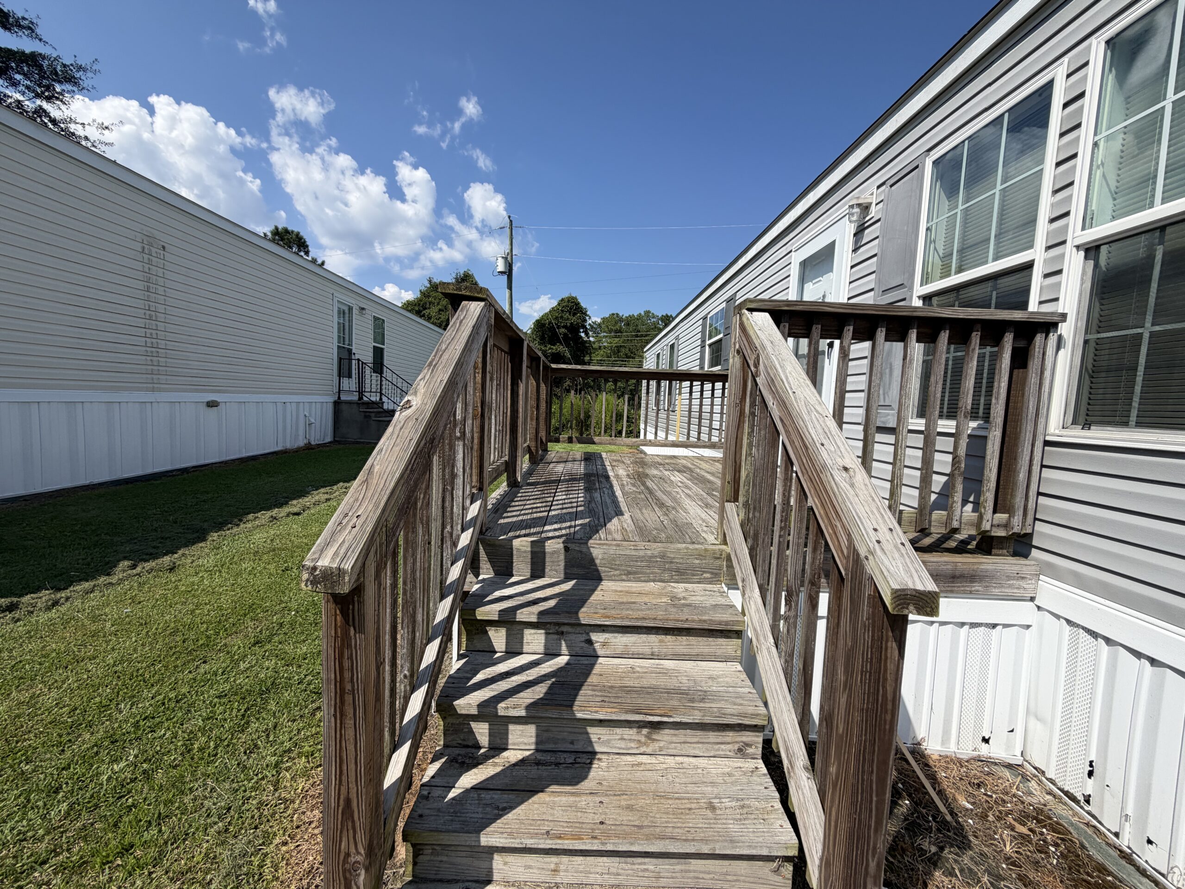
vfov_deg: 85.7
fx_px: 479
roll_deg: -0.9
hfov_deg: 102.1
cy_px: 444
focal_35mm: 14
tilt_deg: -7.9
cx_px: 592
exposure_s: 1/1087
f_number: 2.2
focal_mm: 2.22
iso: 20
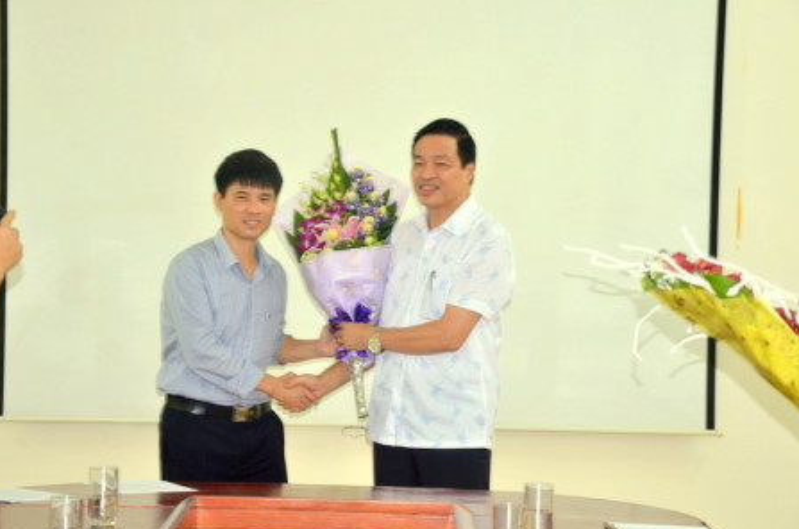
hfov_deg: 19.7
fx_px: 2303
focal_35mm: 104
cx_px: 374
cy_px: 262
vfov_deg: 13.1
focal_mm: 62
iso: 1000
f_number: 5.3
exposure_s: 1/60
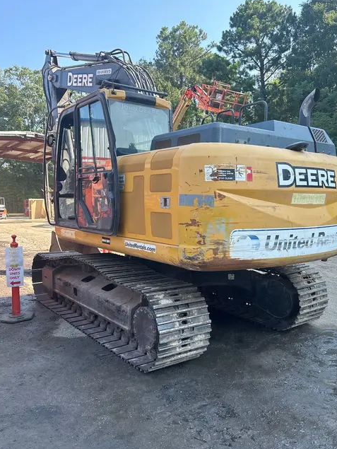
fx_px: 389
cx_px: 187
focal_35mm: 30
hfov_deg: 46.8
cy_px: 230
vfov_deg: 59.9
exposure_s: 1/827
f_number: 1.5
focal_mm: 5.7
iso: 50
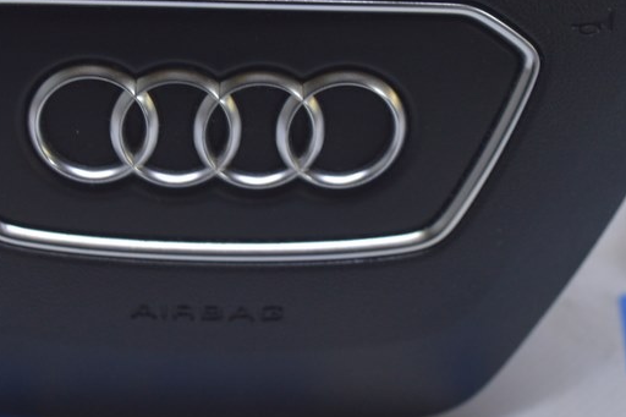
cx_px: 187
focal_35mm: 165
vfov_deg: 8.3
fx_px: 2868
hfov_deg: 12.4
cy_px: 117
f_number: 5.6
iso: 400
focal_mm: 55
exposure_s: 1/25
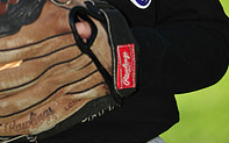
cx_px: 16
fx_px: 3082
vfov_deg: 2.6
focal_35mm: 494
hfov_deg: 4.3
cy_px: -124
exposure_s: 1/640
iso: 200
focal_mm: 165
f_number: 4.5
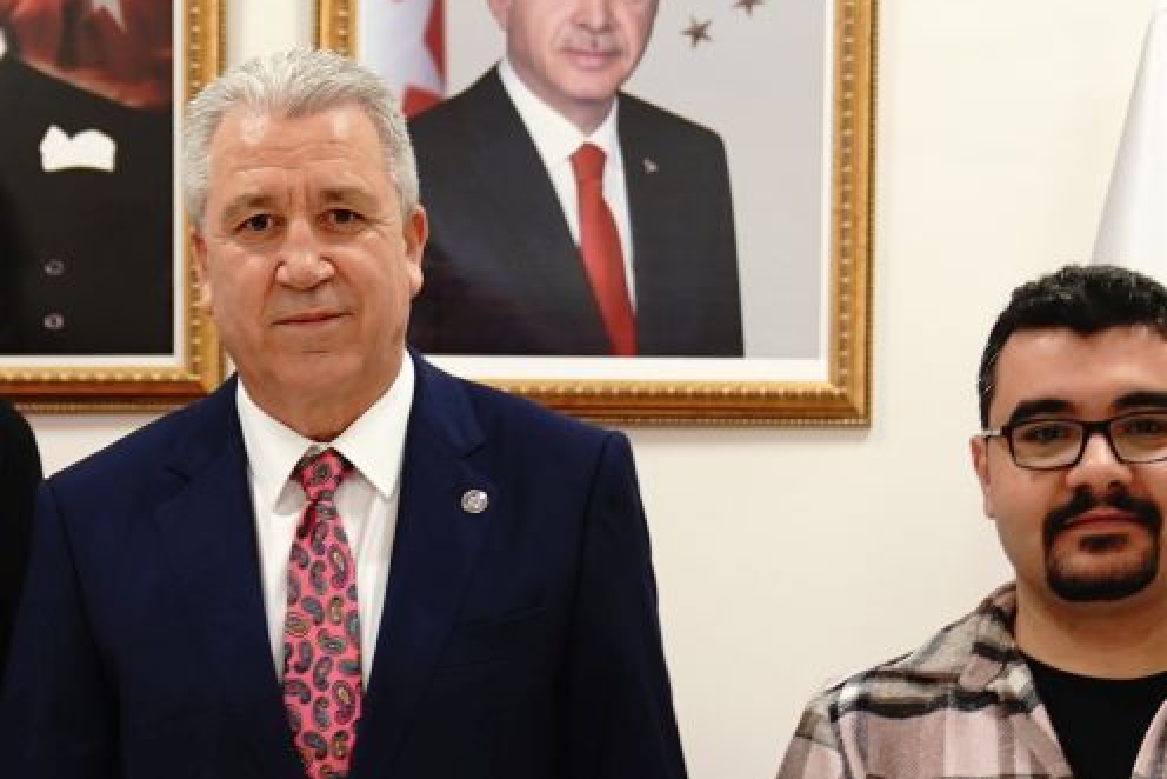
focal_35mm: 124
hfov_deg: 16.4
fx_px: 4021
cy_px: 673
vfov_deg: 11.0
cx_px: 296
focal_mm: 41
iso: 800
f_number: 2.8
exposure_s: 1/80
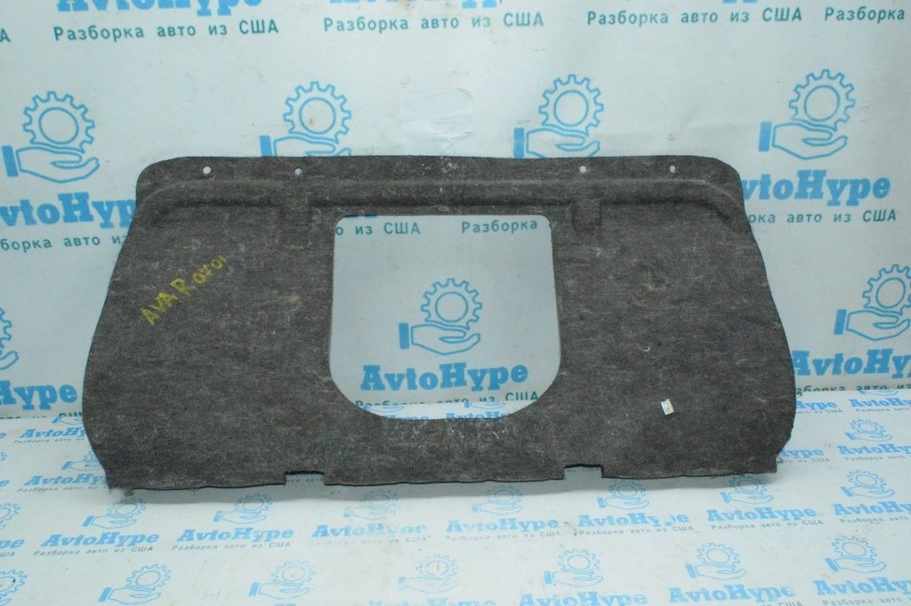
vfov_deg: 43.5
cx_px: 456
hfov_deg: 62.0
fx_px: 759
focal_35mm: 30
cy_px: 303
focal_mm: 20
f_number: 16
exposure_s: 1/200
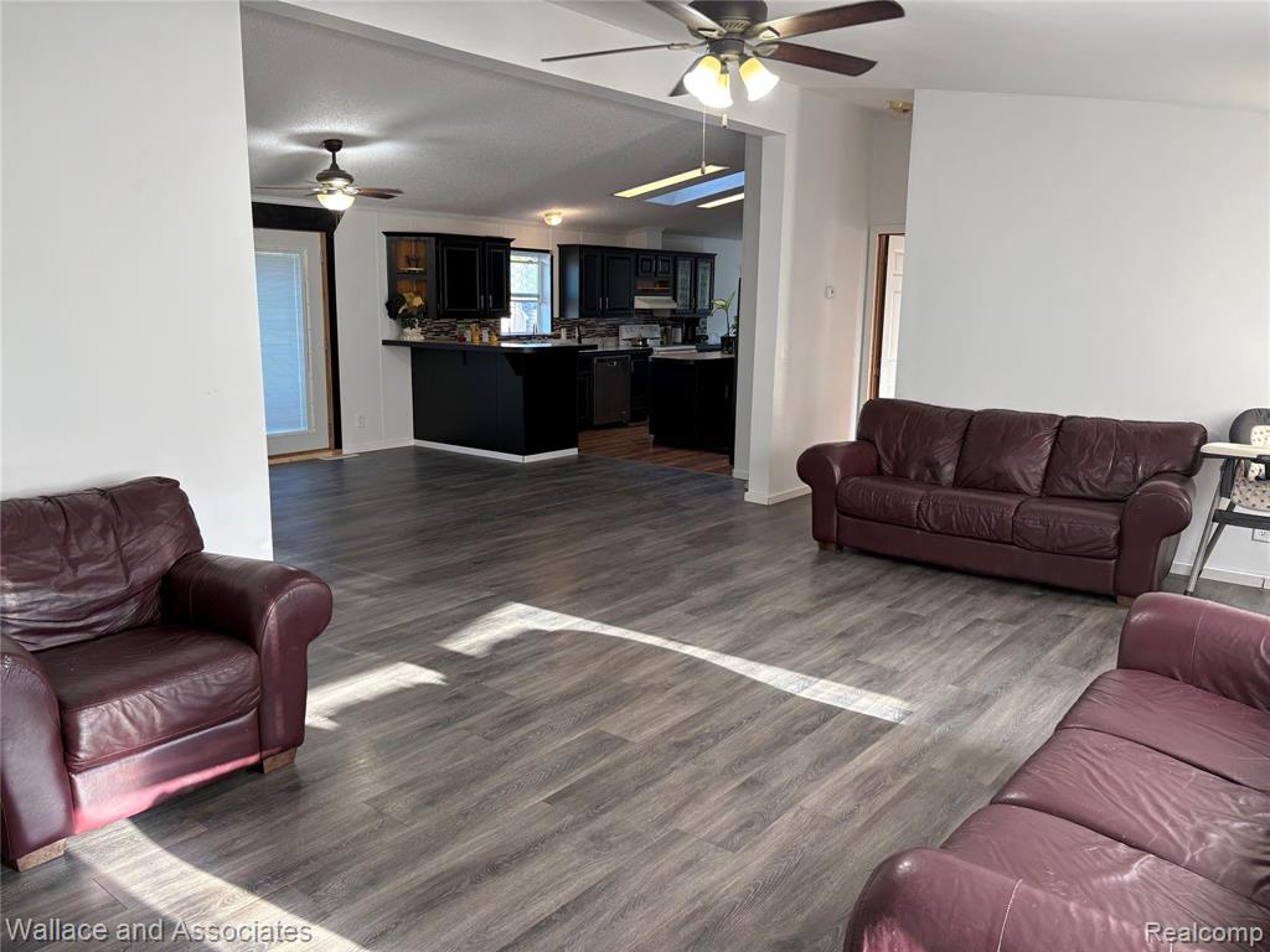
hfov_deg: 67.3
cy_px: 476
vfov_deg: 53.1
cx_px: 635
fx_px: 954
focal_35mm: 26
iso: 125
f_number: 1.6
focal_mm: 5.96
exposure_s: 1/120
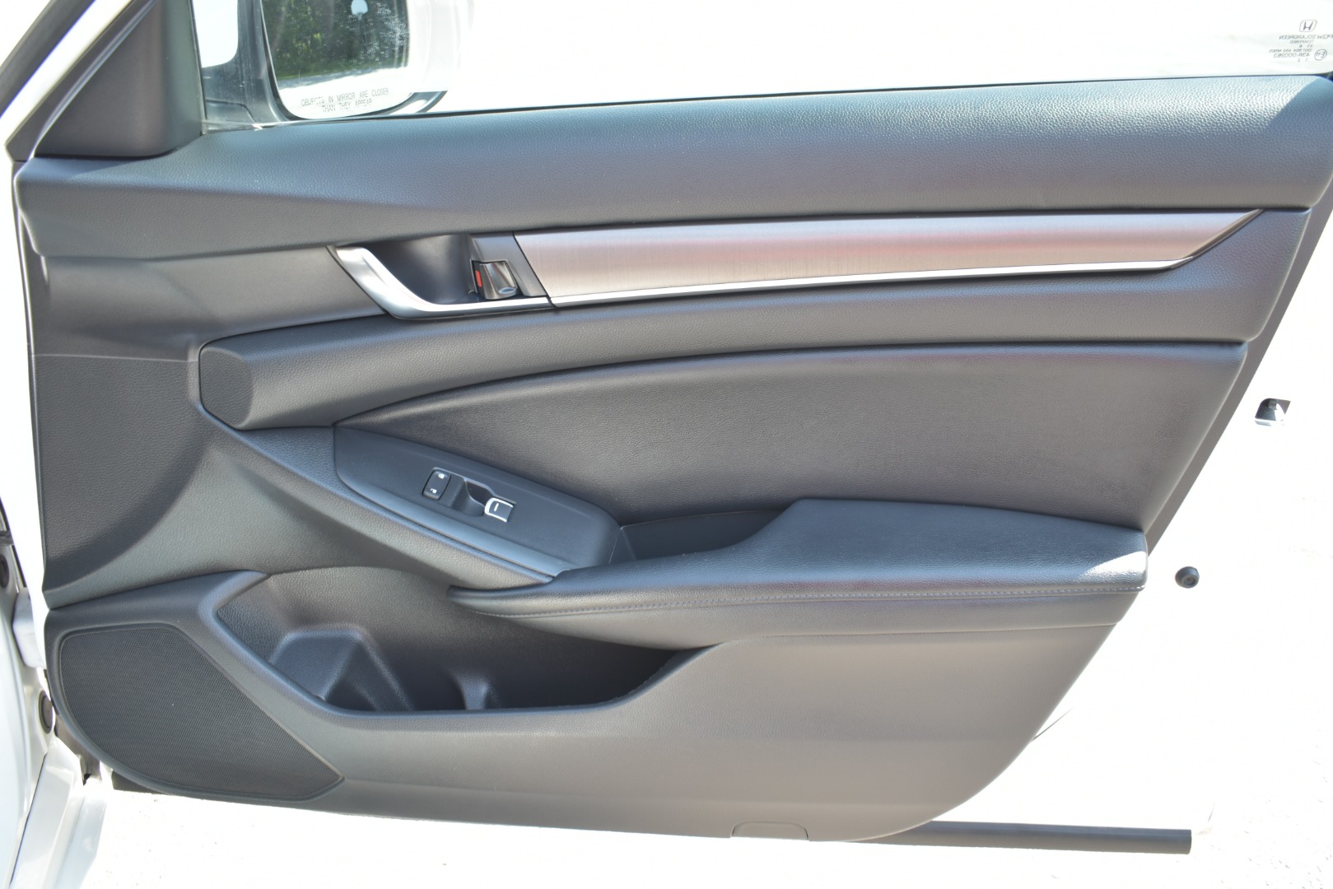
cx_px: 666
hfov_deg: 61.9
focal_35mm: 30
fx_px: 1111
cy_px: 444
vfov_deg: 43.6
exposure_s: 1/50
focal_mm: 20
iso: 100
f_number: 3.5
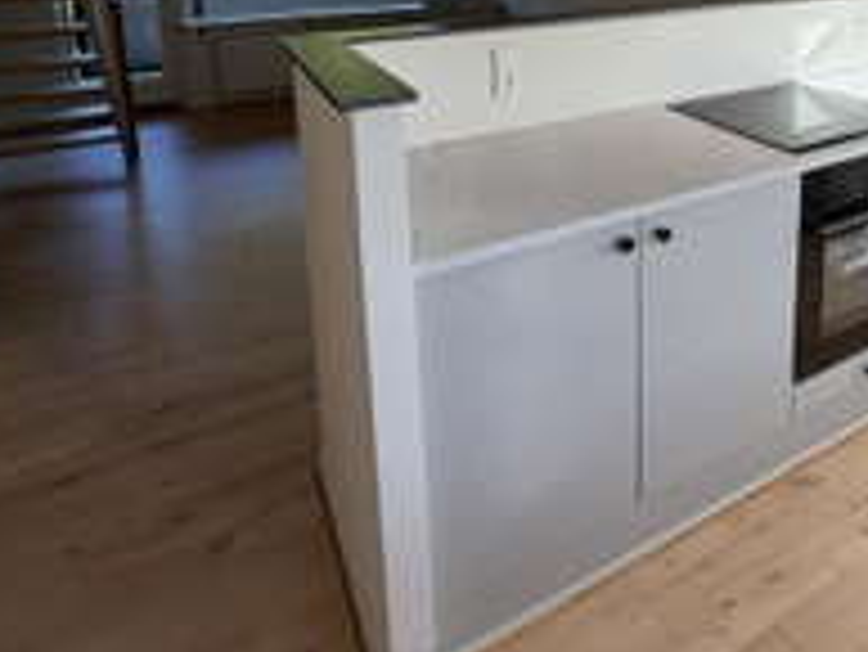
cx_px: 569
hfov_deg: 63.8
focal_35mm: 27
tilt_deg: -8.6
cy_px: 31
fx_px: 677
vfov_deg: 45.2
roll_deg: +0.3
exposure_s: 1/162
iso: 64
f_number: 2.2
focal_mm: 2.22
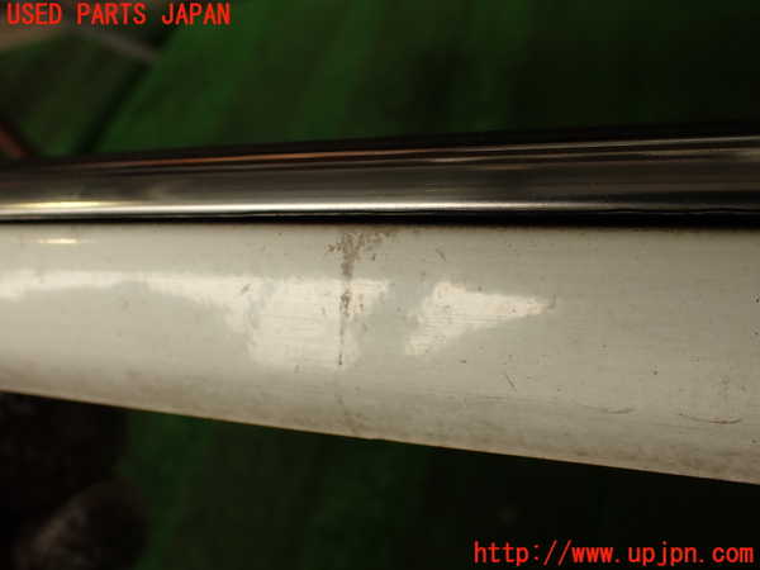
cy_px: 285
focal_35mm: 32
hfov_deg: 56.8
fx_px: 703
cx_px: 380
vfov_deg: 44.2
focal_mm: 5.79
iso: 100
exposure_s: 1/80
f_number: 3.2
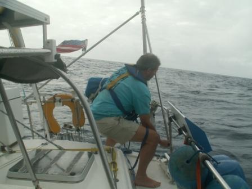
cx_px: 126
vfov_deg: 40.7
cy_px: 94
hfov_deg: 52.6
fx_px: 255
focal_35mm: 35
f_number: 7.1
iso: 50
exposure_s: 1/200
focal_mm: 5.86
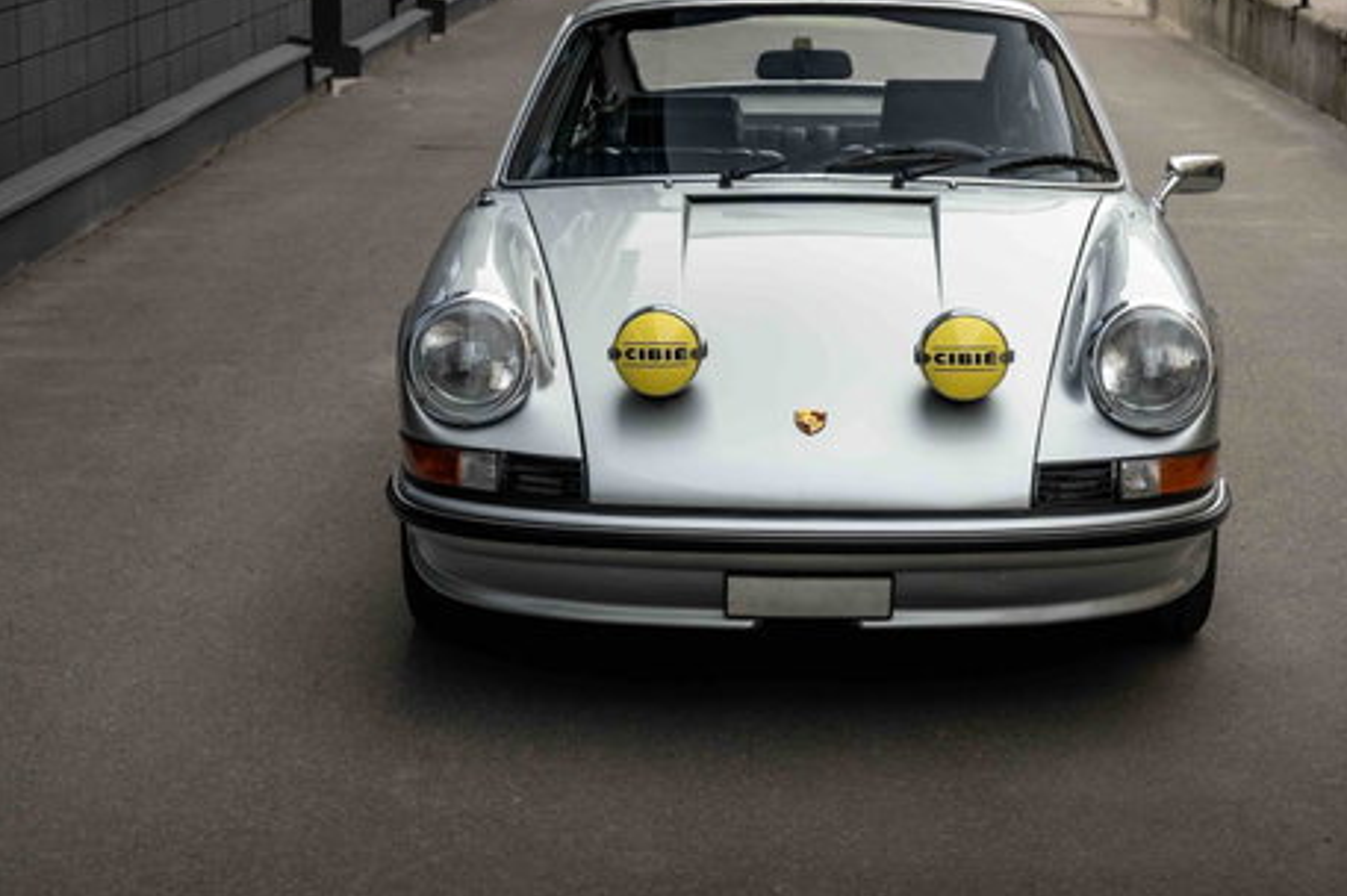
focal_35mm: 79
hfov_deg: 25.7
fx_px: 2954
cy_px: 284
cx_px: 793
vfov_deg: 17.2
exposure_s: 1/400
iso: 500
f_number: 5.6
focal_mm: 47
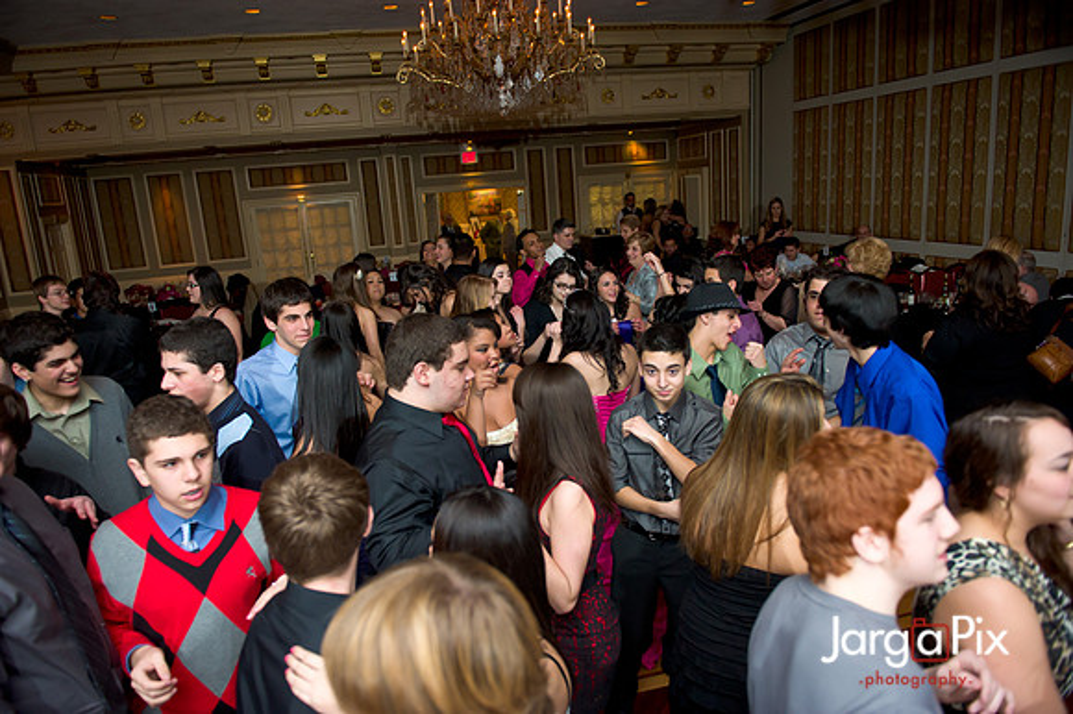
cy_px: 357
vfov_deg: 53.1
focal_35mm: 24
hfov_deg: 73.8
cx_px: 536
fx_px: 715
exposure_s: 1/125
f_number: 3.2
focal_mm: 24
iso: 1600
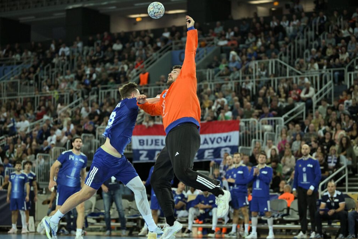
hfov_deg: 19.3
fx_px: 1055
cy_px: 119
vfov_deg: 12.9
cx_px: 179
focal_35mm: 106
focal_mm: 105
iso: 2500
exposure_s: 1/2000
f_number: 2.8
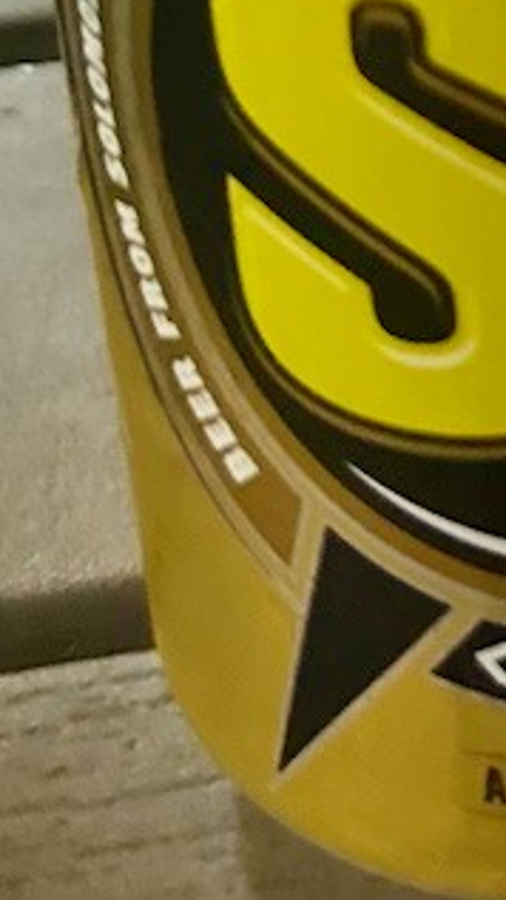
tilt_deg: -25.2
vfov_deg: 17.3
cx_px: 1214
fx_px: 2627
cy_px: -507
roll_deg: -3.0
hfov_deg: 9.7
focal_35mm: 110
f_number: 1.78
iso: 1250
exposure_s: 1/30
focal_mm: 6.86
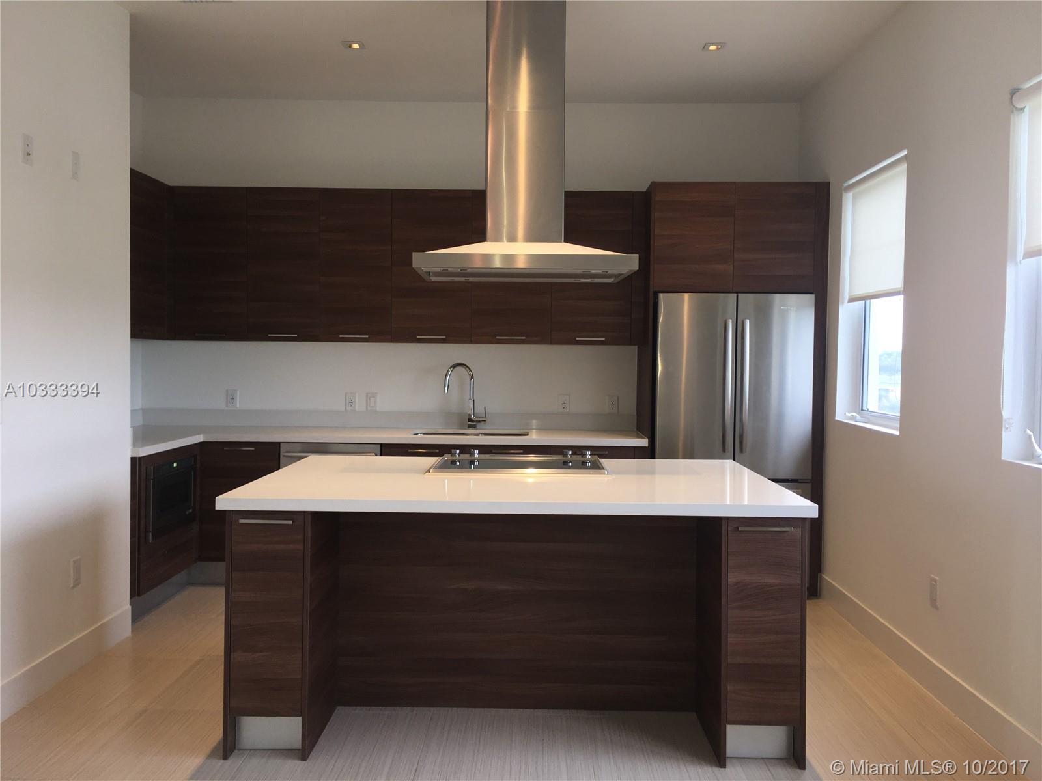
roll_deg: -0.8
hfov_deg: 61.7
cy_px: 390
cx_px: 521
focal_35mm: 29
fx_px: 873
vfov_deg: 48.2
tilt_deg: -1.7
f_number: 2.2
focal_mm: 4.15
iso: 25
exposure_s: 1/35
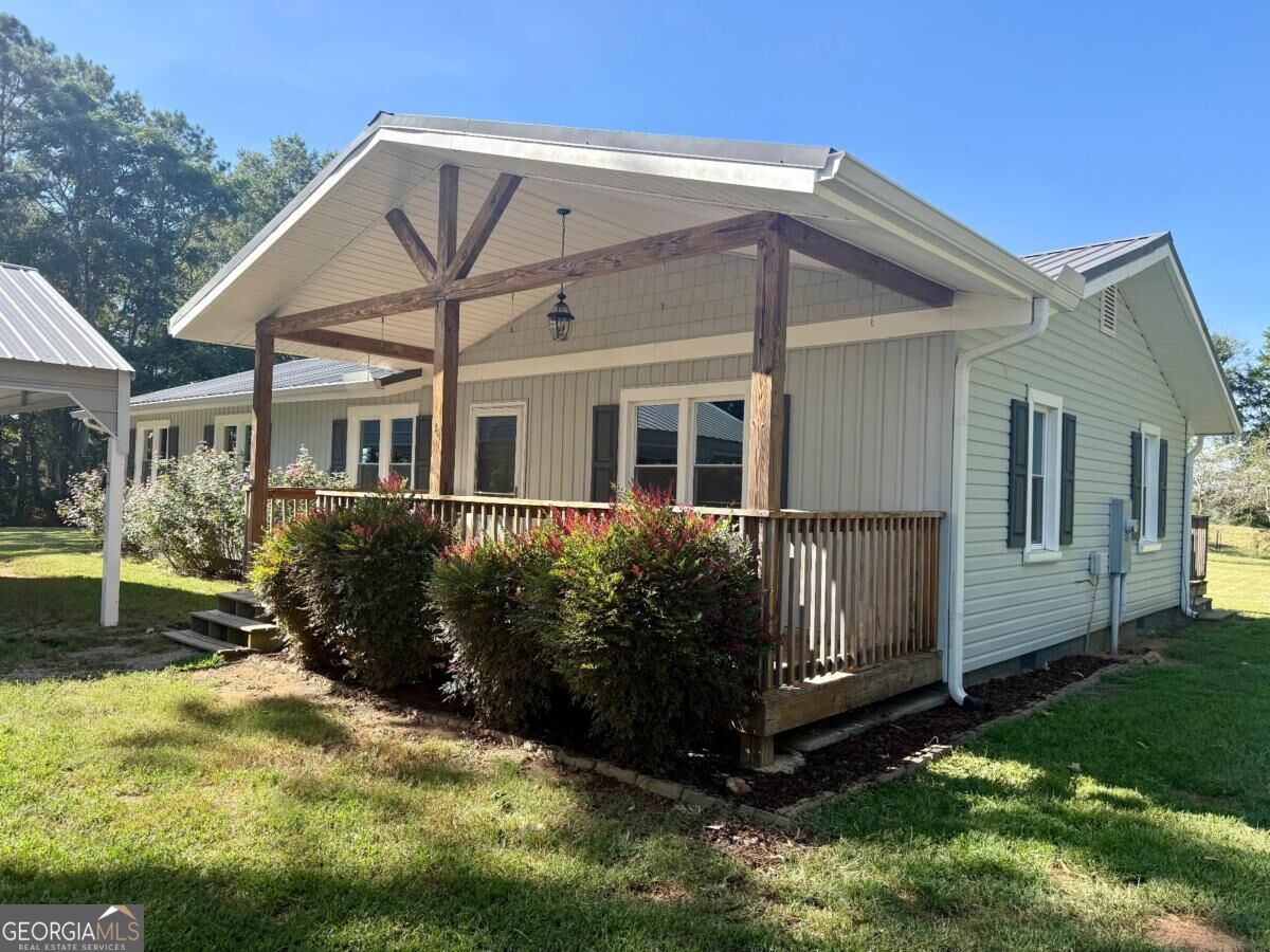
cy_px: 476
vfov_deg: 56.8
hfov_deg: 71.6
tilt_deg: +0.4
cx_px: 635
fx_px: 881
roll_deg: -2.0
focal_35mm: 24
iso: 100
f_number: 1.78
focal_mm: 6.76
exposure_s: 1/1812
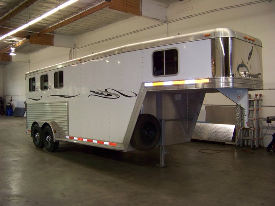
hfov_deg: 51.4
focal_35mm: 36
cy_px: 103
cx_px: 138
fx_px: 286
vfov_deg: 39.7
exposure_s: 1/30
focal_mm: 5.85
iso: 200
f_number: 2.8
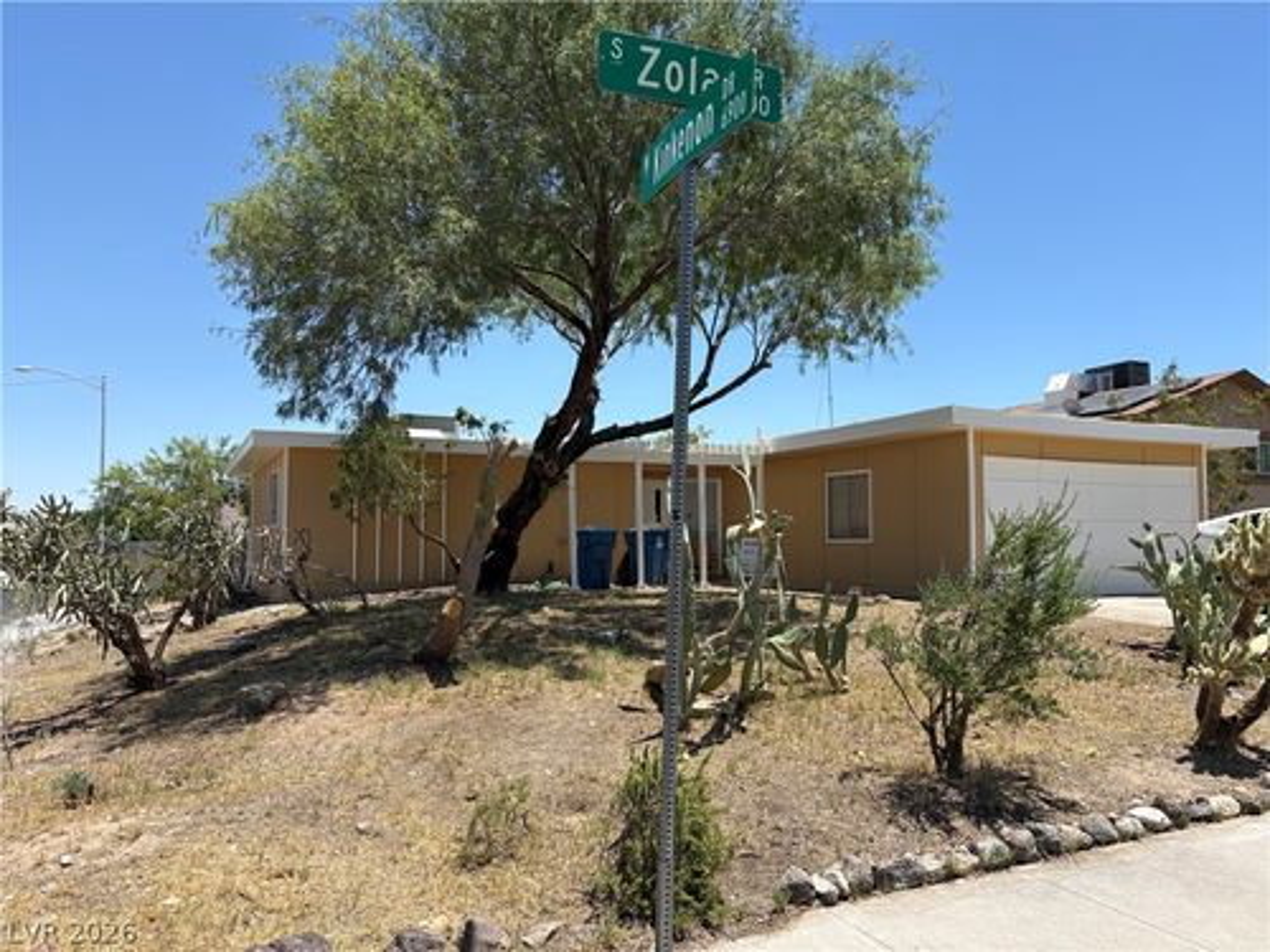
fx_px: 954
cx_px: 635
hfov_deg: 67.3
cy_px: 476
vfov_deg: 53.1
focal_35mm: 26
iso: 50
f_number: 1.6
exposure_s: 1/2985
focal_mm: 5.96
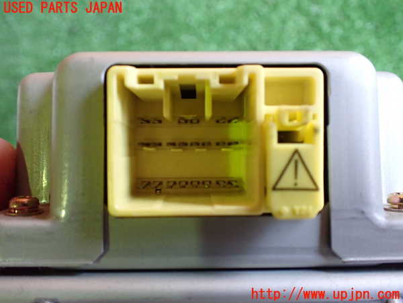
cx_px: 202
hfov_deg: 60.0
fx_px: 349
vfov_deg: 46.8
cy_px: 152
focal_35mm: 30
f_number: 2.3
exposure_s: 1/50
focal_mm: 5.4
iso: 800
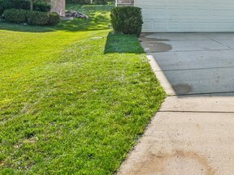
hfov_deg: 37.2
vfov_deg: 31.0
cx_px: 240
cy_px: 23
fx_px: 304
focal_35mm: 45
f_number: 8
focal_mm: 12
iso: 100
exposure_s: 1/250
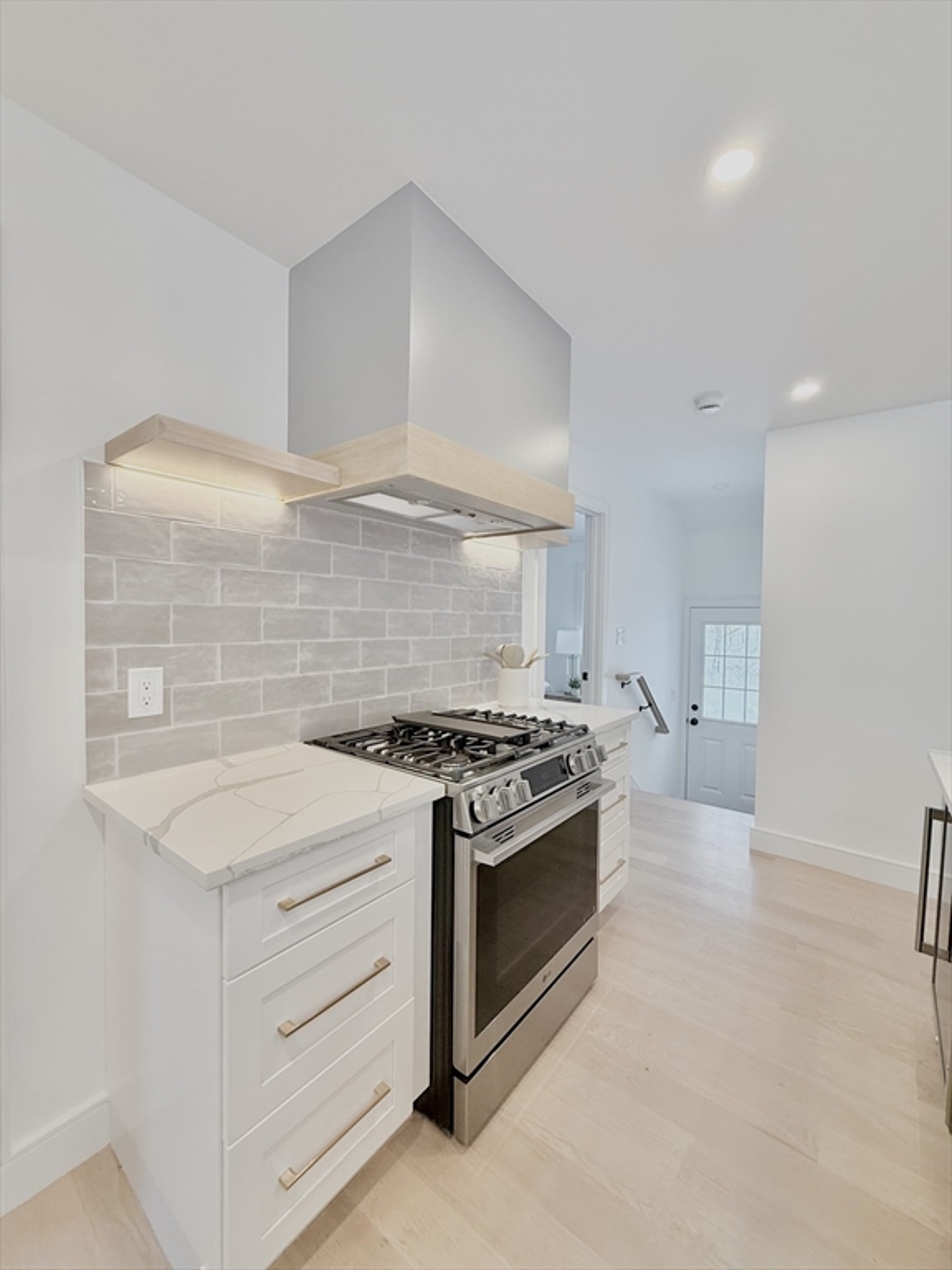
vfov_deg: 102.1
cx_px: 476
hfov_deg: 85.7
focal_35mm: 14
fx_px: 513
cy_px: 635
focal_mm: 2.22
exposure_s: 1/120
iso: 200
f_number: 2.2
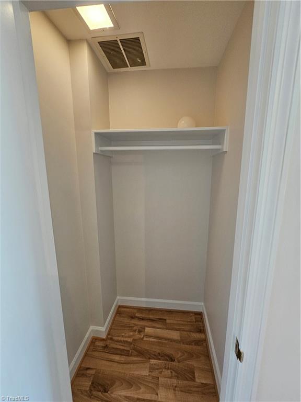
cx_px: 150
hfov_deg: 89.9
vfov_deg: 106.2
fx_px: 151
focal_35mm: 13
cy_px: 201
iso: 320
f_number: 2.2
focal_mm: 2.2
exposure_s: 1/40
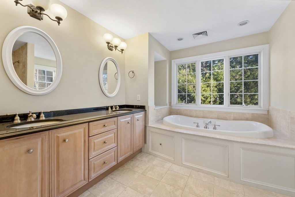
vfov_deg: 81.2
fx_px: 115
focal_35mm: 14
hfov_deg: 104.2
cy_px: 98
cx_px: 148
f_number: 8
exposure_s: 1/20
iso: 200
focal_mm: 14
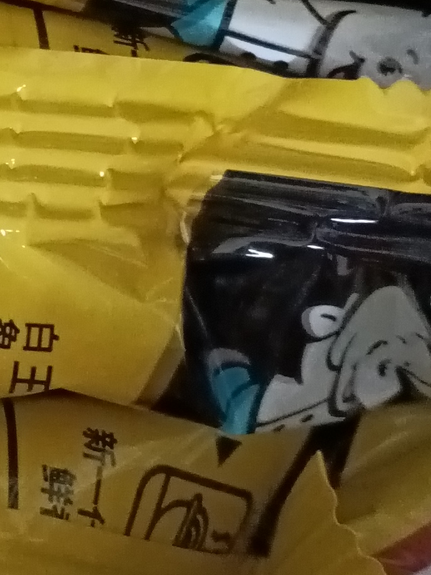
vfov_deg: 16.7
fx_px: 1925
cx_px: -124
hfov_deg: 12.4
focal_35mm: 116
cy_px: 61
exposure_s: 1/33.3
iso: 1364
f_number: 1.8
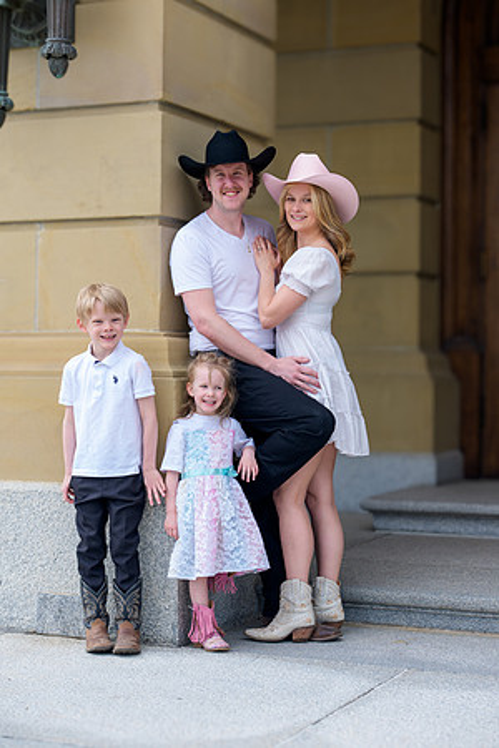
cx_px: 250
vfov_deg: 28.8
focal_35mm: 70
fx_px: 1455
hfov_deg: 19.5
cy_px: 374
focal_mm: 70
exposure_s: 1/250
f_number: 4.5
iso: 100
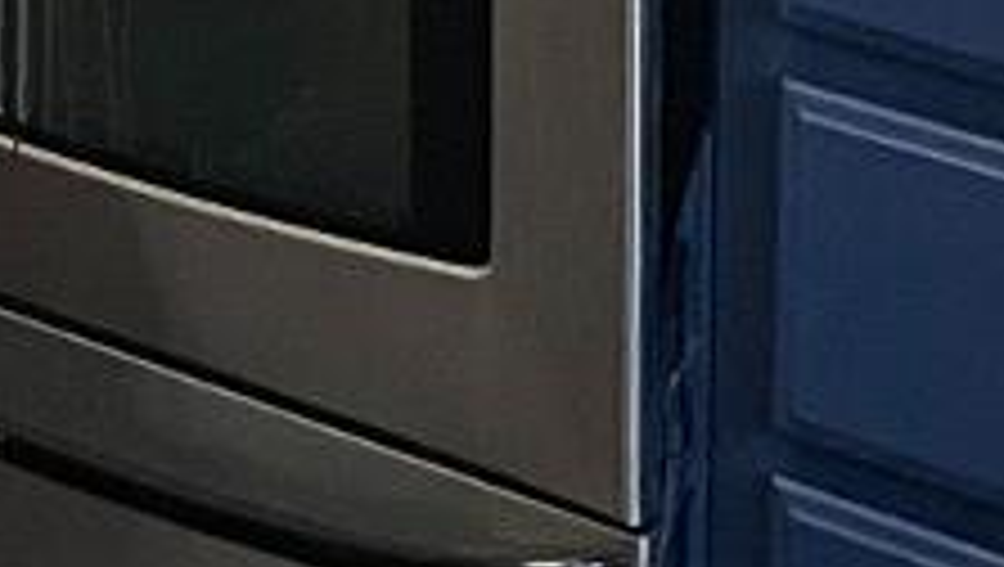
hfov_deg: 11.4
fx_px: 4877
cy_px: -1042
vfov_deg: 6.2
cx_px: -338
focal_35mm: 183
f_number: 1.6
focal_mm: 5.1
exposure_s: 1/60
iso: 320
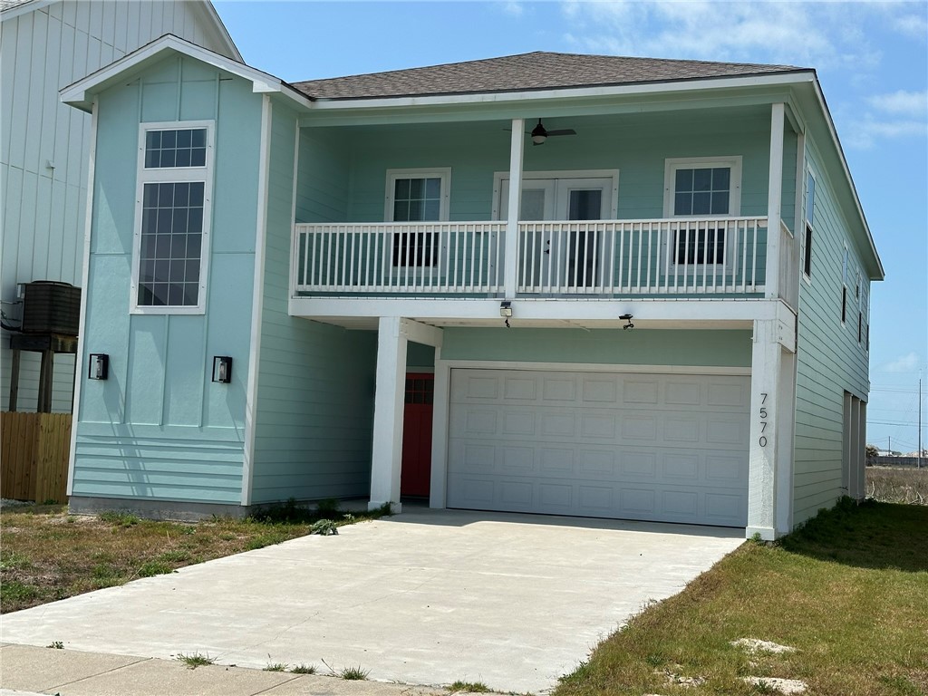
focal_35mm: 48
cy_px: 348
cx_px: 464
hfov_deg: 39.7
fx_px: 1287
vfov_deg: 30.3
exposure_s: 1/5882
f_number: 1.78
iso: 64
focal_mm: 6.86
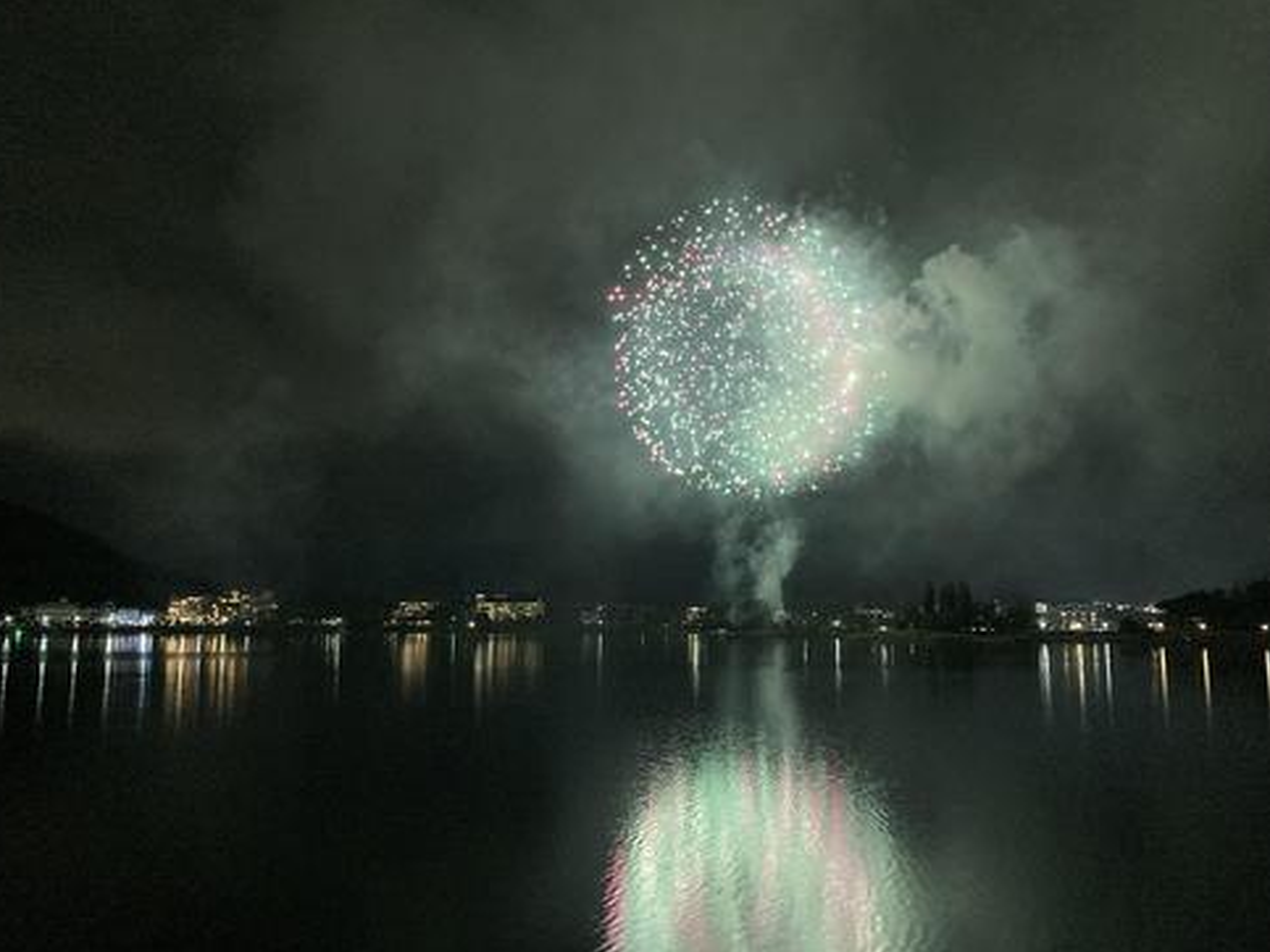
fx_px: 1064
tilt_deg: +7.8
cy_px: 485
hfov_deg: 61.7
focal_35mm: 29
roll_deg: +0.0
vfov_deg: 48.2
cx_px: 621
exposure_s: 1/21
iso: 640
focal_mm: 3.99
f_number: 1.8
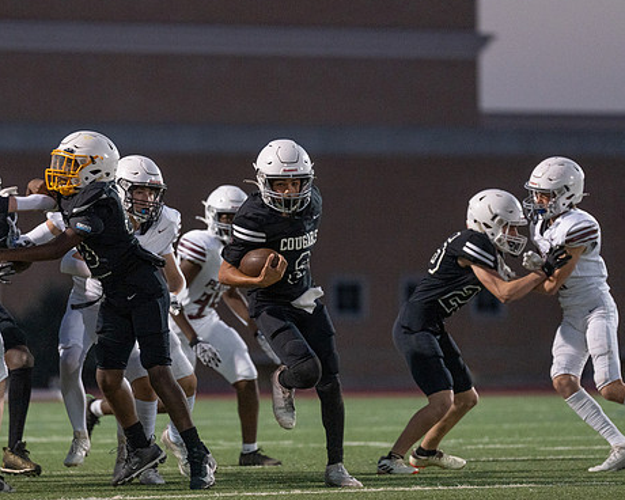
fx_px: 5531
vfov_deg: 5.2
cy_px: 272
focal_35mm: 299
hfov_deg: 6.5
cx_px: 233
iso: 1600
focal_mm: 200
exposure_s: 1/1000
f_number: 2.8
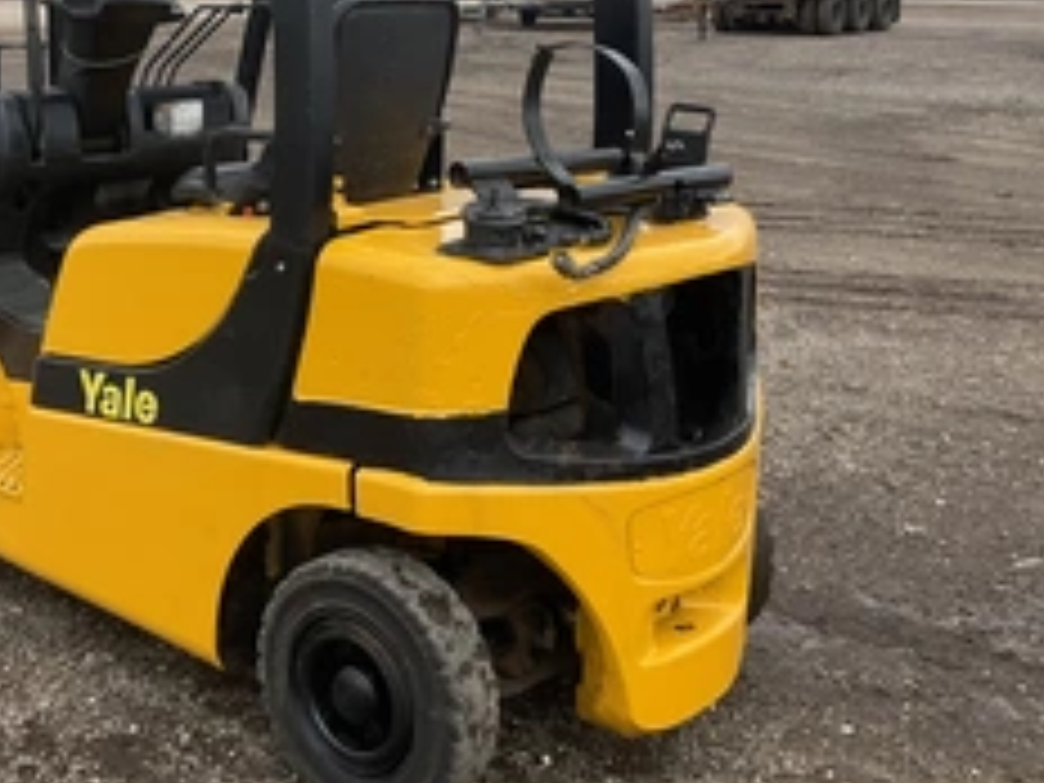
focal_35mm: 50
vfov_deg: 28.7
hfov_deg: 37.8
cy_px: 194
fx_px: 1508
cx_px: 360
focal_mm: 3
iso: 25
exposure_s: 1/279
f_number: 1.8
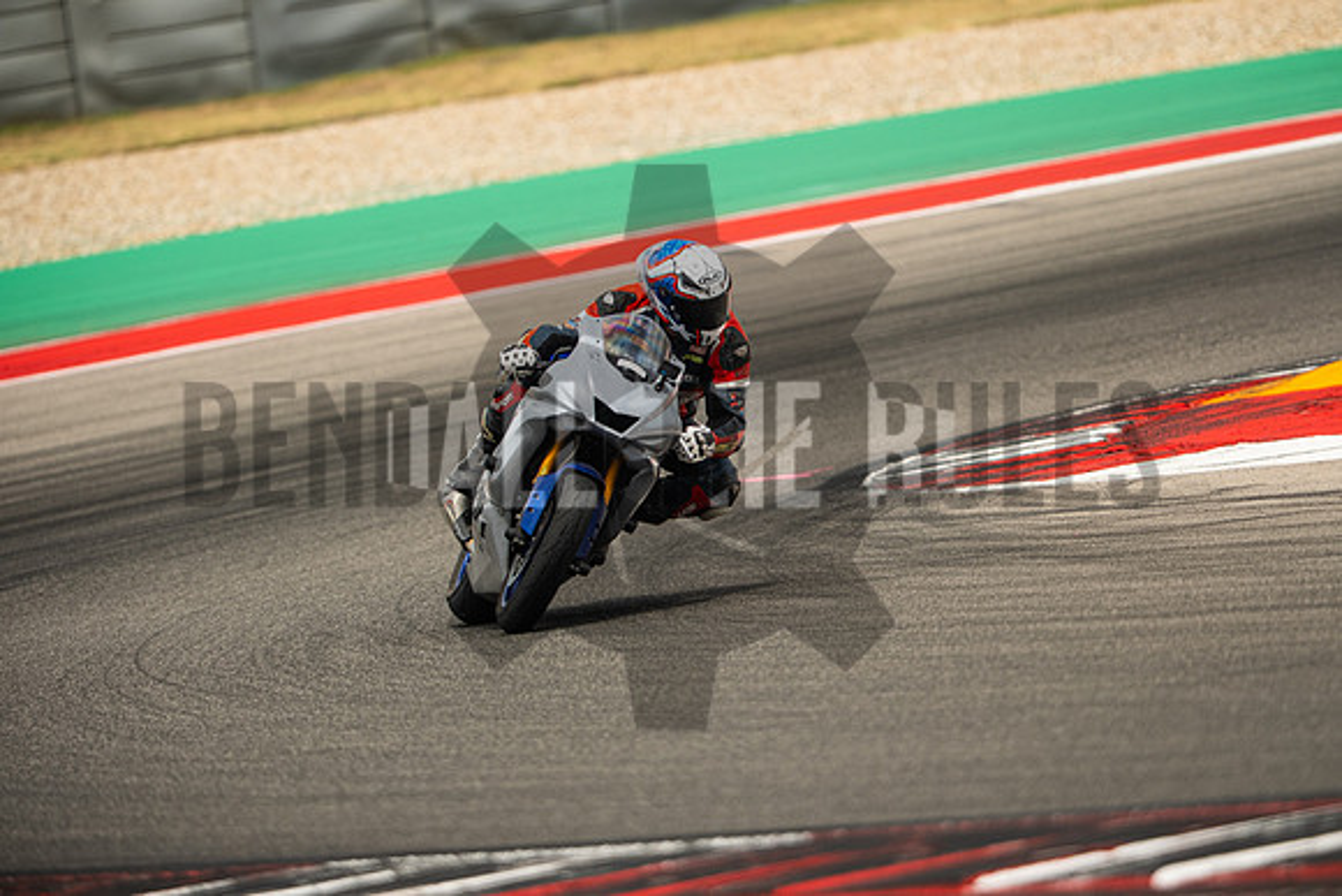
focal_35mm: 420
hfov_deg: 4.9
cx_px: 671
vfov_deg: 3.3
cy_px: 448
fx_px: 15660
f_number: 2.8
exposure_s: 1/2000
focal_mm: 280
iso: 320
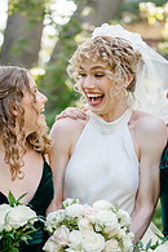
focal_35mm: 149
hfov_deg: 9.2
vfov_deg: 13.8
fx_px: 1043
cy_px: 169
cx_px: 71
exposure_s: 1/800
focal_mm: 50
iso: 64
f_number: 1.8
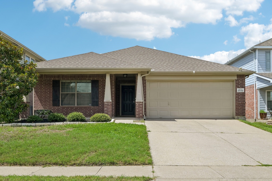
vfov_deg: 43.6
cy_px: 90
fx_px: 227
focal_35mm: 30
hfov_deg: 61.9
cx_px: 136
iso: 400
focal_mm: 30
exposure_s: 1/1000
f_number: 8
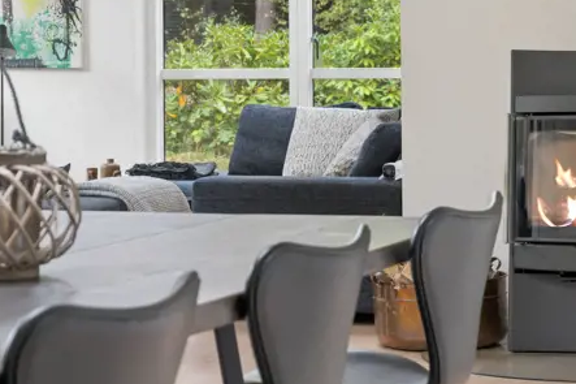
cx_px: 359
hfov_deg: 15.8
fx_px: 2079
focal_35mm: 130
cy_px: 206
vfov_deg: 10.5
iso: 200
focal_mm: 64
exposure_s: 1/40
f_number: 5.6
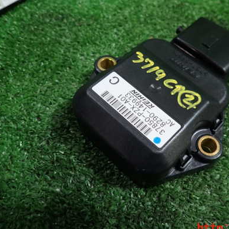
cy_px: 104
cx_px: 154
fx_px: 254
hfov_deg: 47.6
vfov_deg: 48.4
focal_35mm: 34
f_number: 2
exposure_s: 1/40
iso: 200
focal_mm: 4.5
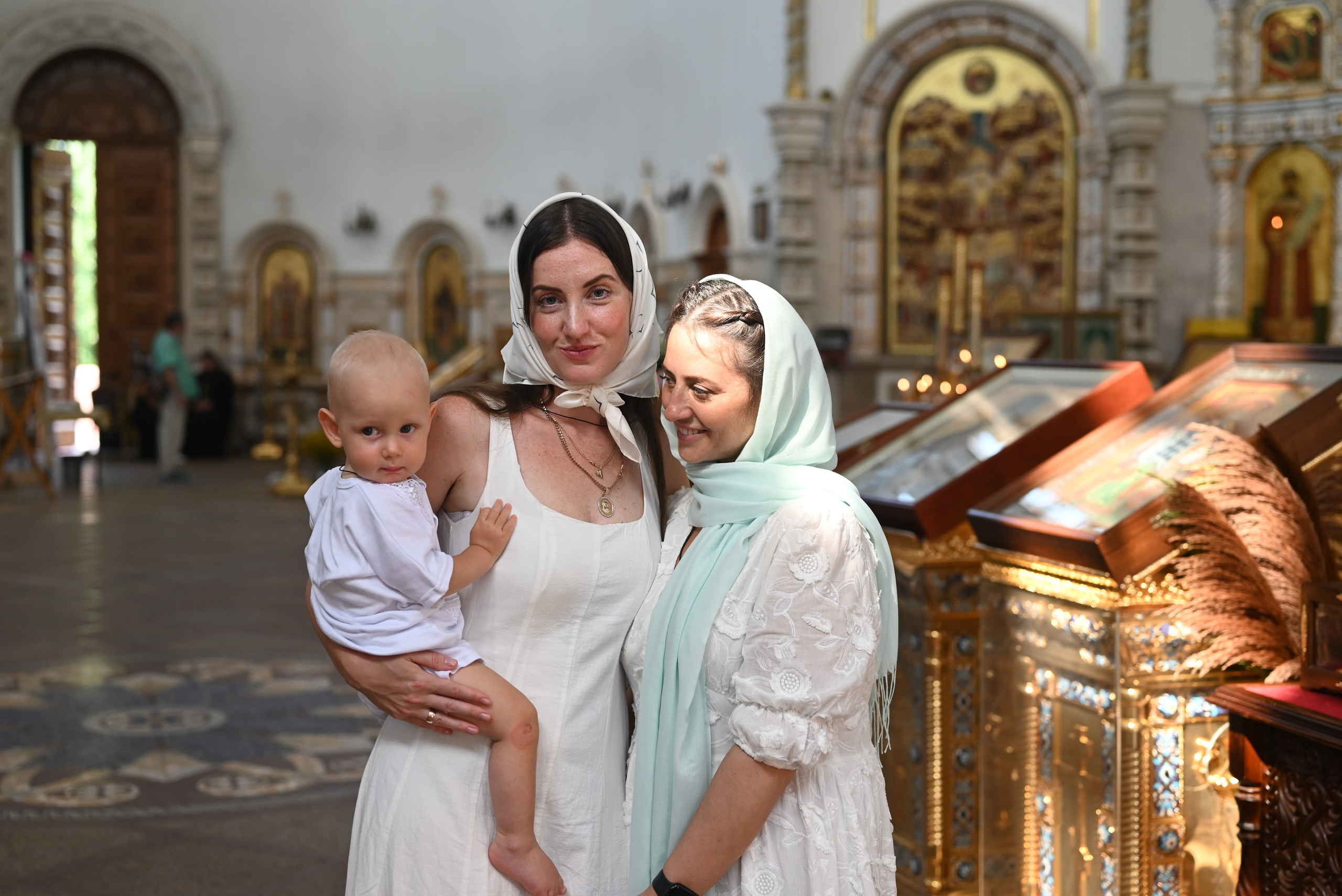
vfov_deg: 27.0
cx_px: 671
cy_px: 448
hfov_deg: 39.6
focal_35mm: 50
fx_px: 1865
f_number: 2.8
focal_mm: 50
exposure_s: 1/200
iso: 400
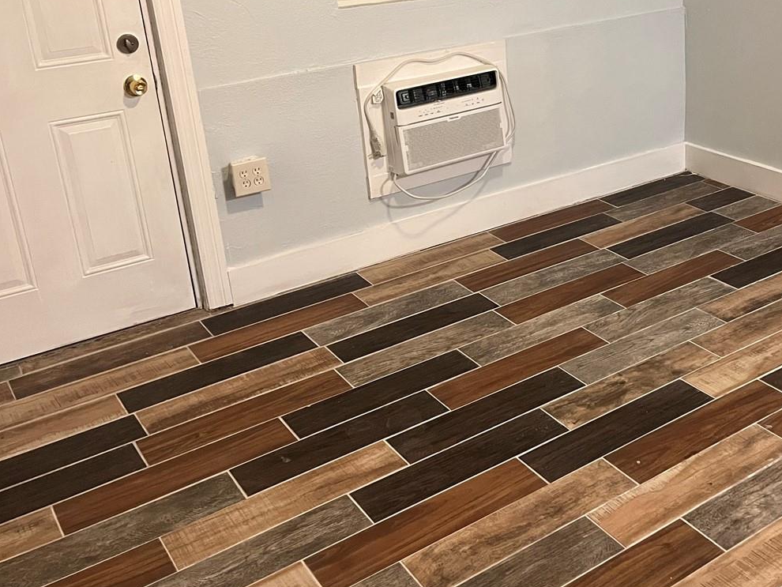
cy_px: 172
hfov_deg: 43.6
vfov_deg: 33.9
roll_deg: +2.2
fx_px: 949
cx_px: 566
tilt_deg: -19.6
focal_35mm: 42
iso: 500
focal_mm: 5.1
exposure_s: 1/60
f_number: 1.6
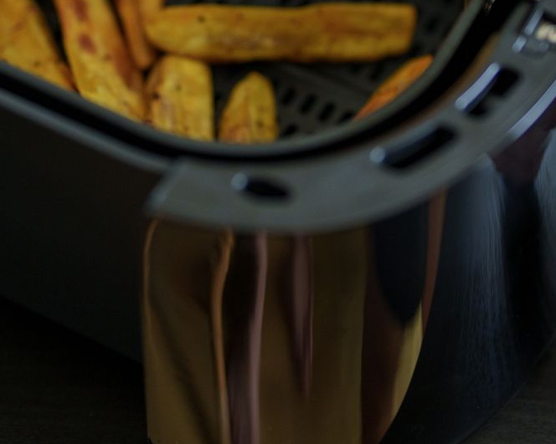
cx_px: 284
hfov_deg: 12.9
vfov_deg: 10.1
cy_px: -95
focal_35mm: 150
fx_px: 2468
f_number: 1.4
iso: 160
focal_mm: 50
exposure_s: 1/250
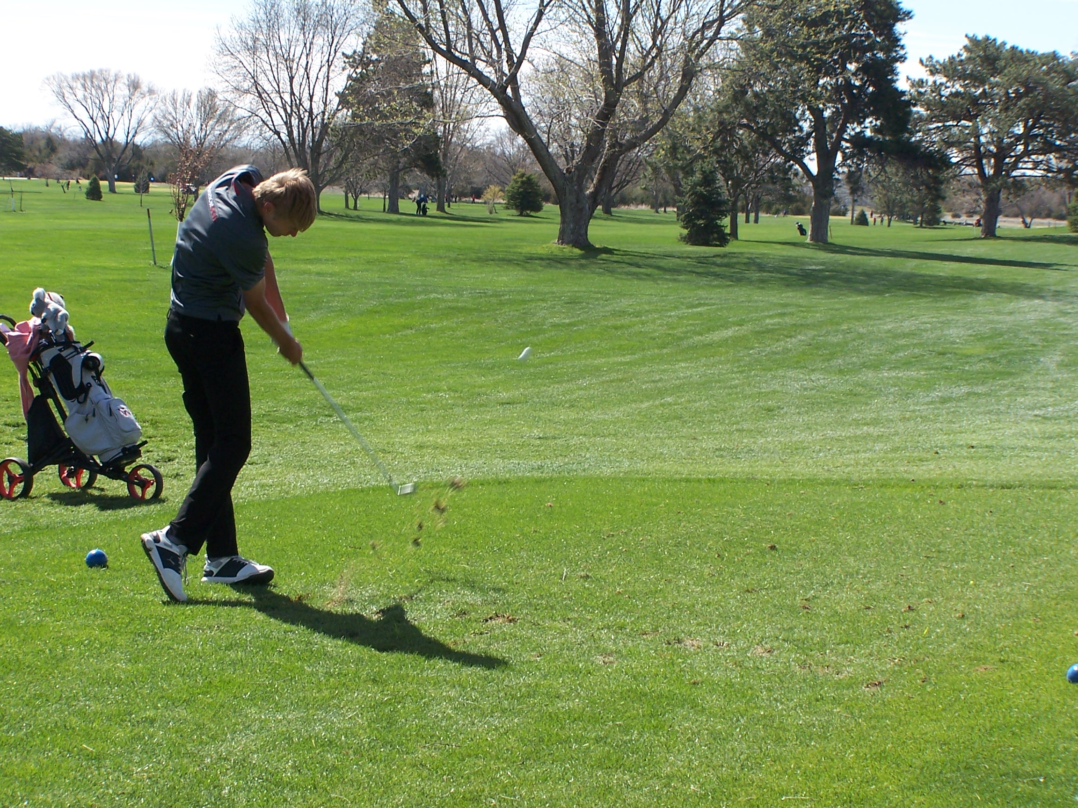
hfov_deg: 23.8
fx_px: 2554
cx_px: 539
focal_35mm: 82
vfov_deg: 18.0
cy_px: 404
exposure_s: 1/350
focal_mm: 13.7
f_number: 4.5
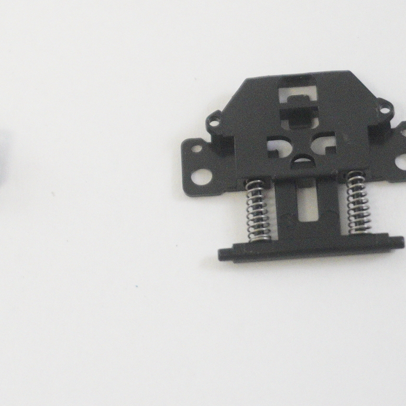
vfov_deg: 10.8
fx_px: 2140
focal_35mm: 161
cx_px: 55
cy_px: 182
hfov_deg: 10.8
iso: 5000
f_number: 5.6
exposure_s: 1/250
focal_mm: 43
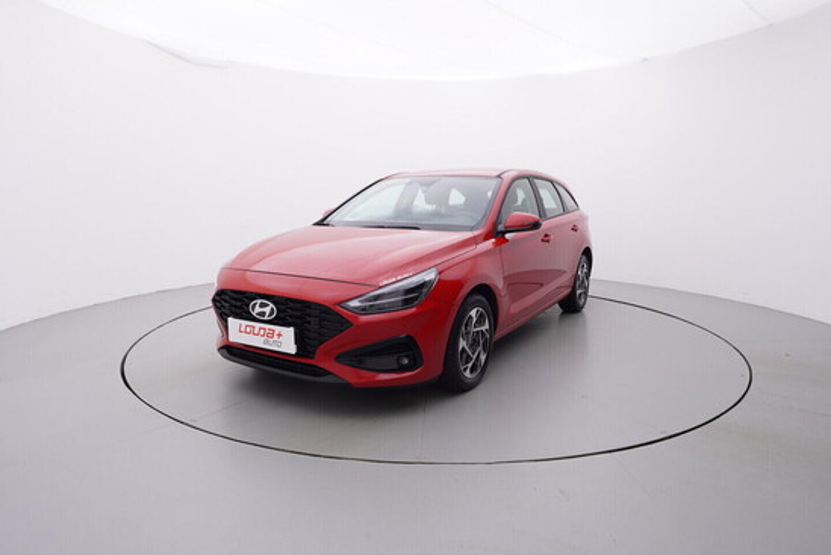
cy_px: 278
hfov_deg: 77.3
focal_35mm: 22
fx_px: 520
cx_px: 416
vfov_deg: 56.2
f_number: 5
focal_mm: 15
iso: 200
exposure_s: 1/80
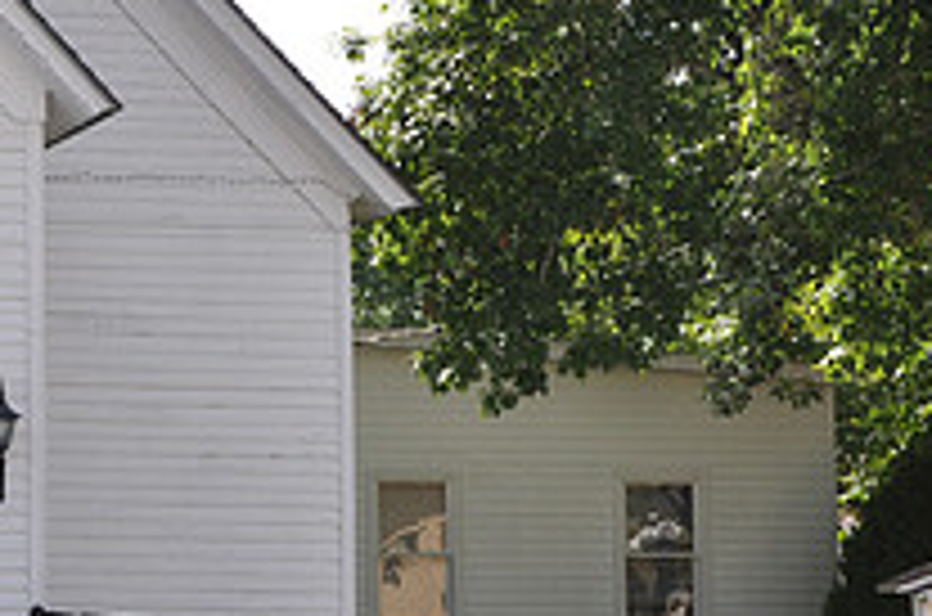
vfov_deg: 9.5
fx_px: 3694
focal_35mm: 143
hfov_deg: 14.0
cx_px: -189
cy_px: 214
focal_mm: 34
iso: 200
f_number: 9
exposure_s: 1/200
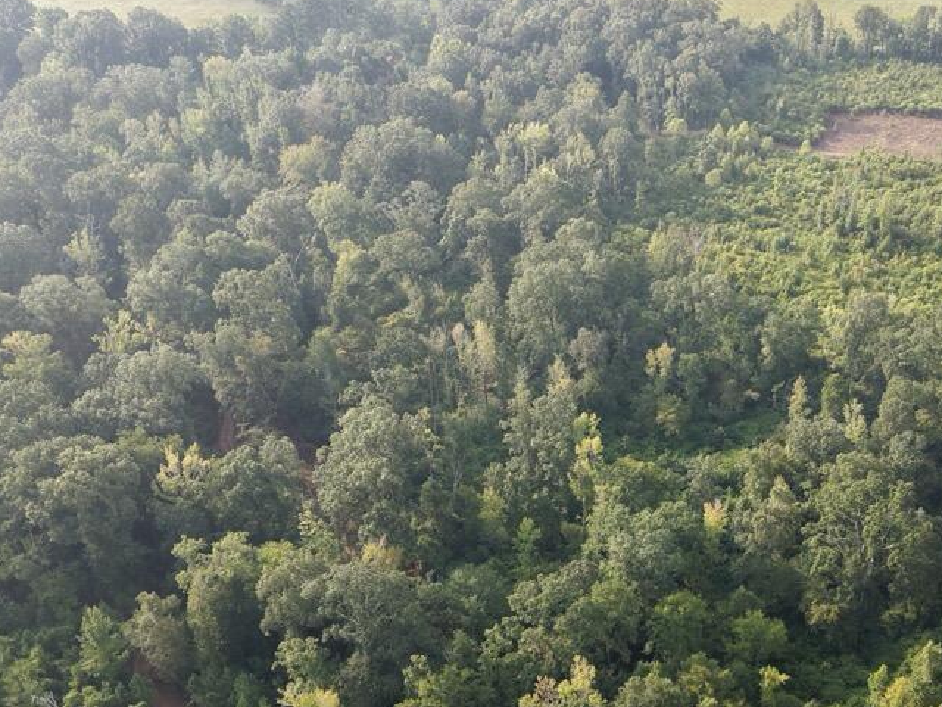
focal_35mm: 48
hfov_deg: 39.2
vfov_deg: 29.0
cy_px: 638
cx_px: 630
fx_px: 1306
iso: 130
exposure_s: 1/800
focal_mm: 8.67
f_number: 1.8
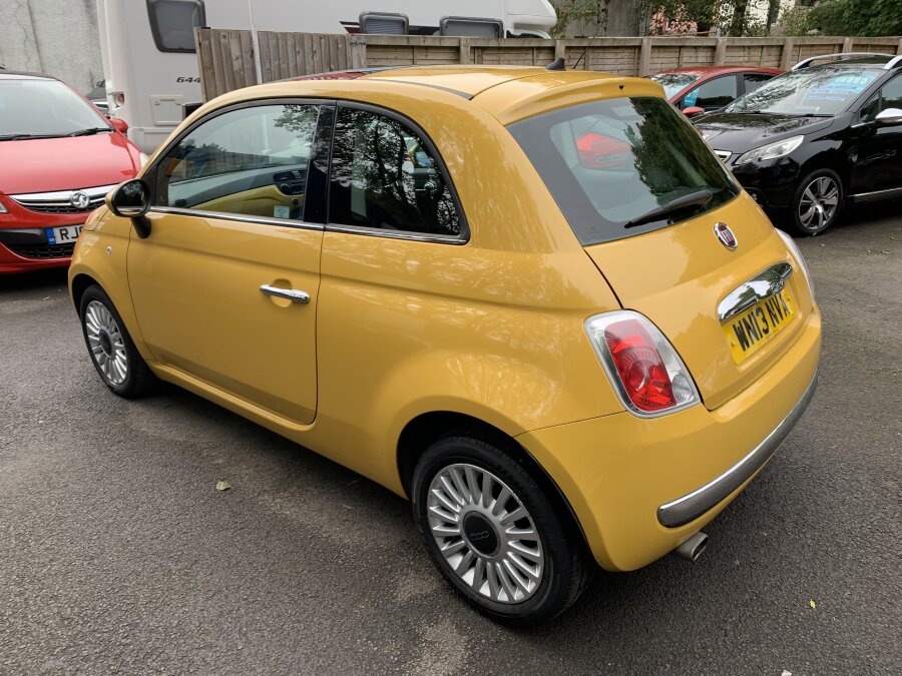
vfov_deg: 53.1
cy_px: 338
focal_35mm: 26
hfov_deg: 67.3
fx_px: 677
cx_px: 451
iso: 25
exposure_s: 1/218
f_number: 1.8
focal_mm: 4.25
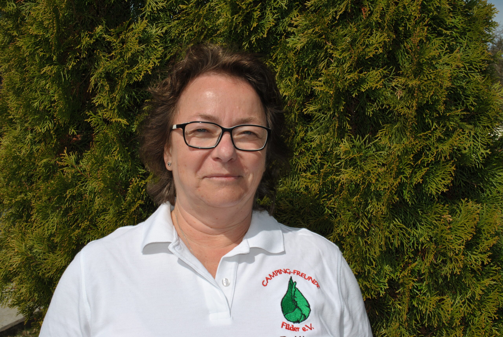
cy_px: 168
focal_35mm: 45
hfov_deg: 43.6
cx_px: 252
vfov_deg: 29.9
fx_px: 630
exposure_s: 1/200
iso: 100
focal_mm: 30
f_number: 11
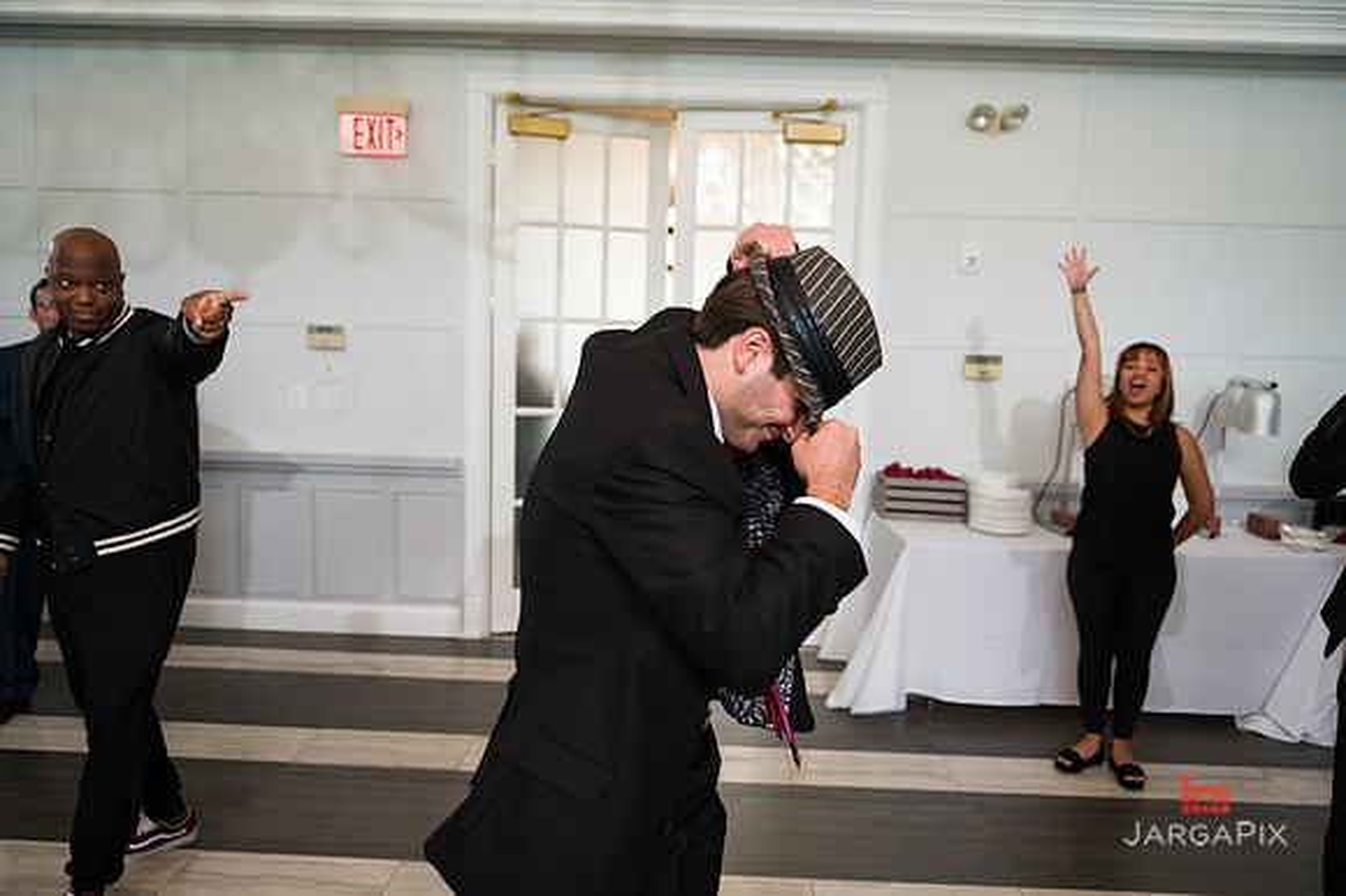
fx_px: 897
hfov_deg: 73.8
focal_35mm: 24
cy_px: 448
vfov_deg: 53.1
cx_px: 673
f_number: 3.2
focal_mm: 24
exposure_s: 1/200
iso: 400
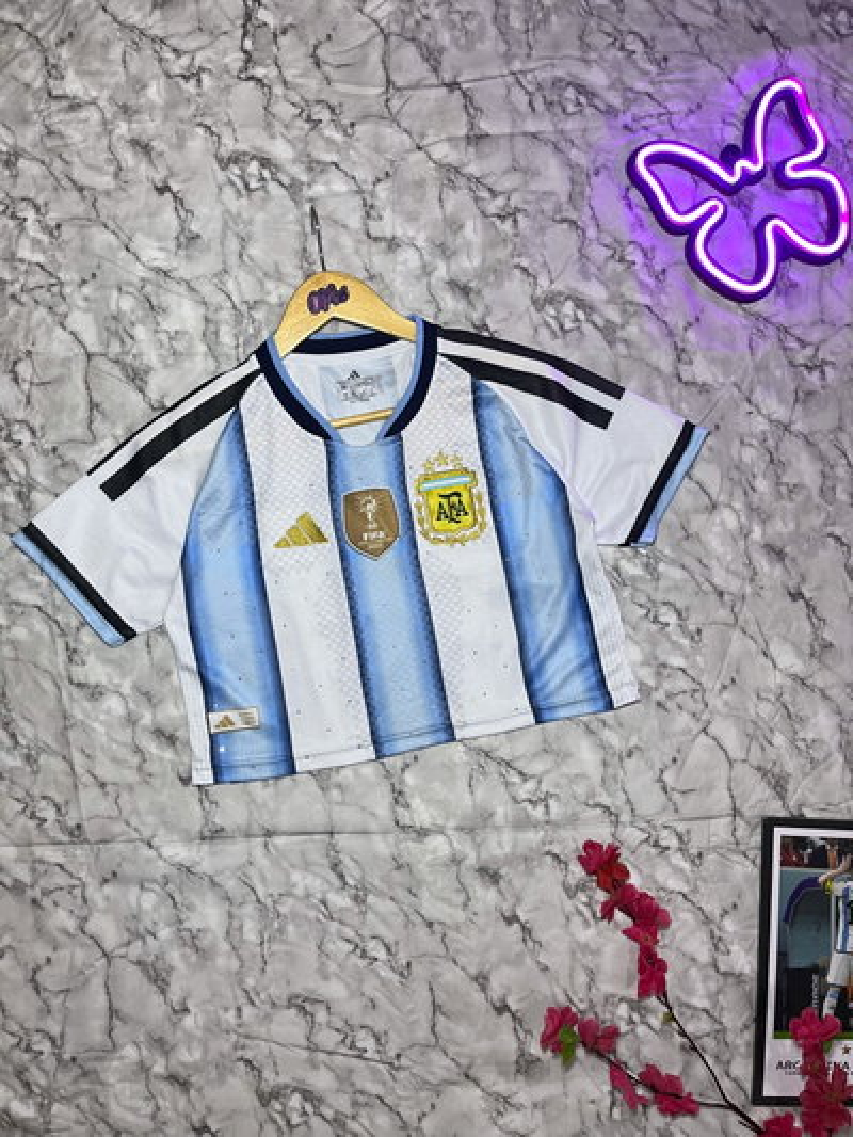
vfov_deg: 67.3
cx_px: 426
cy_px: 568
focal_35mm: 26
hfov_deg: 53.1
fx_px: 854
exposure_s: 1/50
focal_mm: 5.1
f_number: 1.6
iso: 80
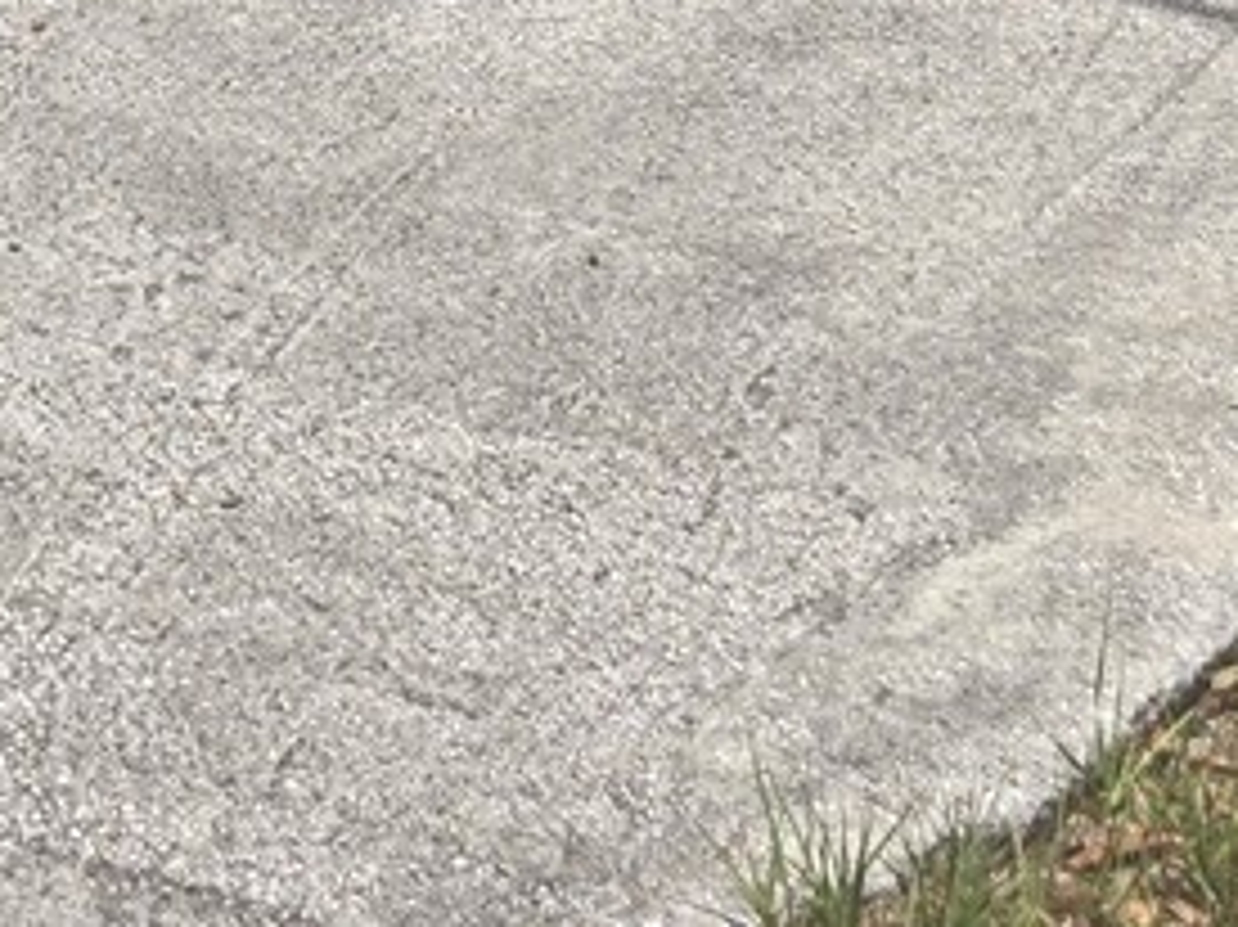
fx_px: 4790
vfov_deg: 9.2
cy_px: -1696
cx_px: 212
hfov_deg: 14.6
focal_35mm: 134
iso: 80
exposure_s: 1/5447
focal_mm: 6.3
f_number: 1.7
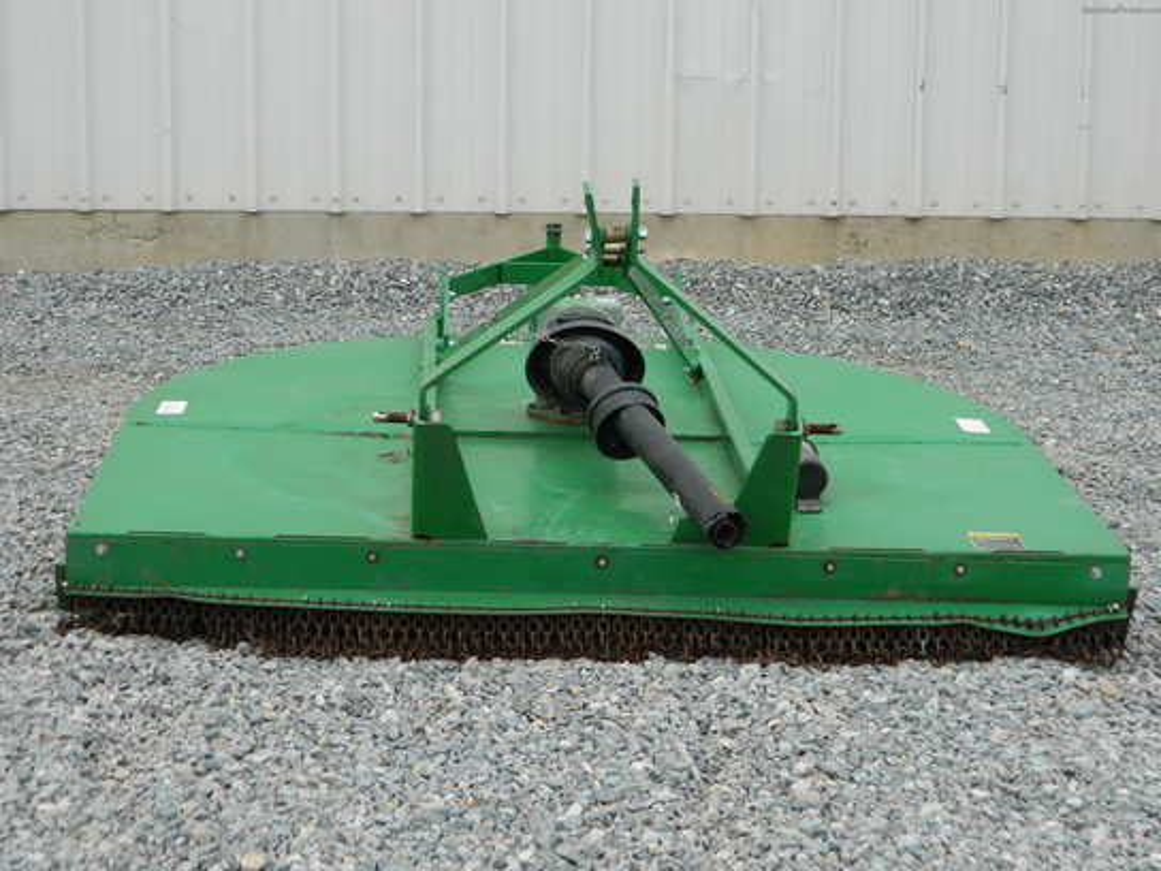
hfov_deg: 23.3
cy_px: 436
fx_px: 2817
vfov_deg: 17.6
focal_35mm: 84
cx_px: 580
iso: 140
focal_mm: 15.1
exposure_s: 1/50
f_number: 4.2
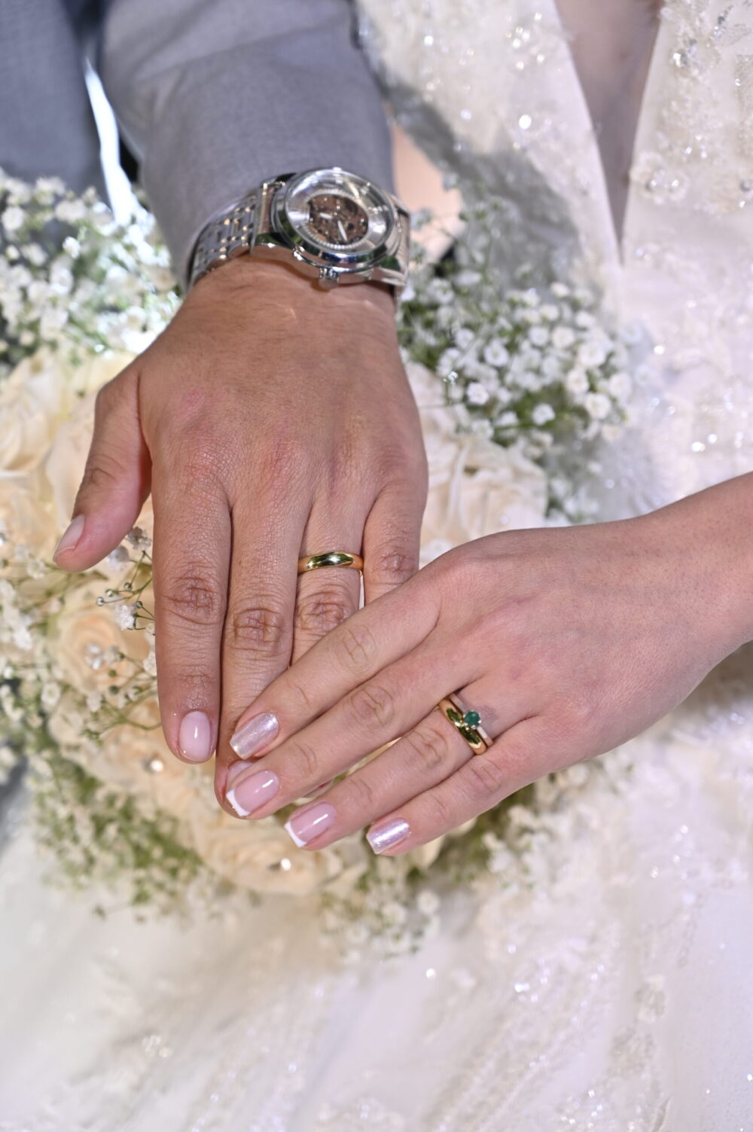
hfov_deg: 19.4
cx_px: 376
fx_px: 2199
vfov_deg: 28.9
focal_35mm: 70
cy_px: 566
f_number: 4
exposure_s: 1/60
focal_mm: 70
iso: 640
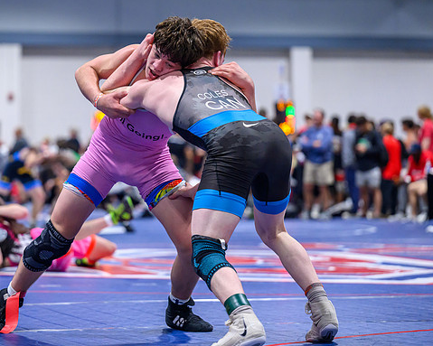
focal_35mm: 165
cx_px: 127
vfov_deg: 9.4
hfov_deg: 11.7
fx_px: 2114
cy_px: 143
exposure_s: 1/800
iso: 4000
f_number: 2.8
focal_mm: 120
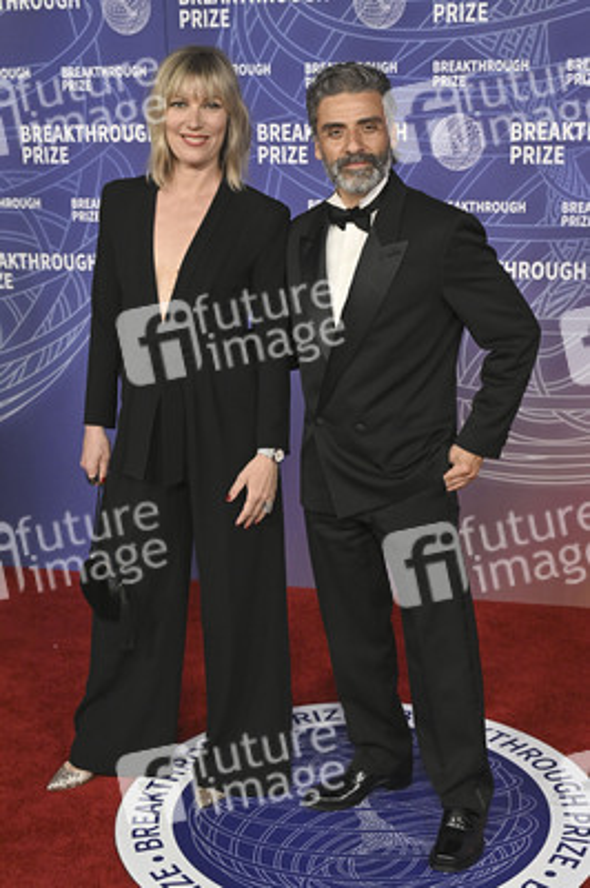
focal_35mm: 43
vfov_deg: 45.5
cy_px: 444
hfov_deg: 31.1
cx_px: 295
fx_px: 1059
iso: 2000
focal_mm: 43
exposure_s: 1/320
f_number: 4
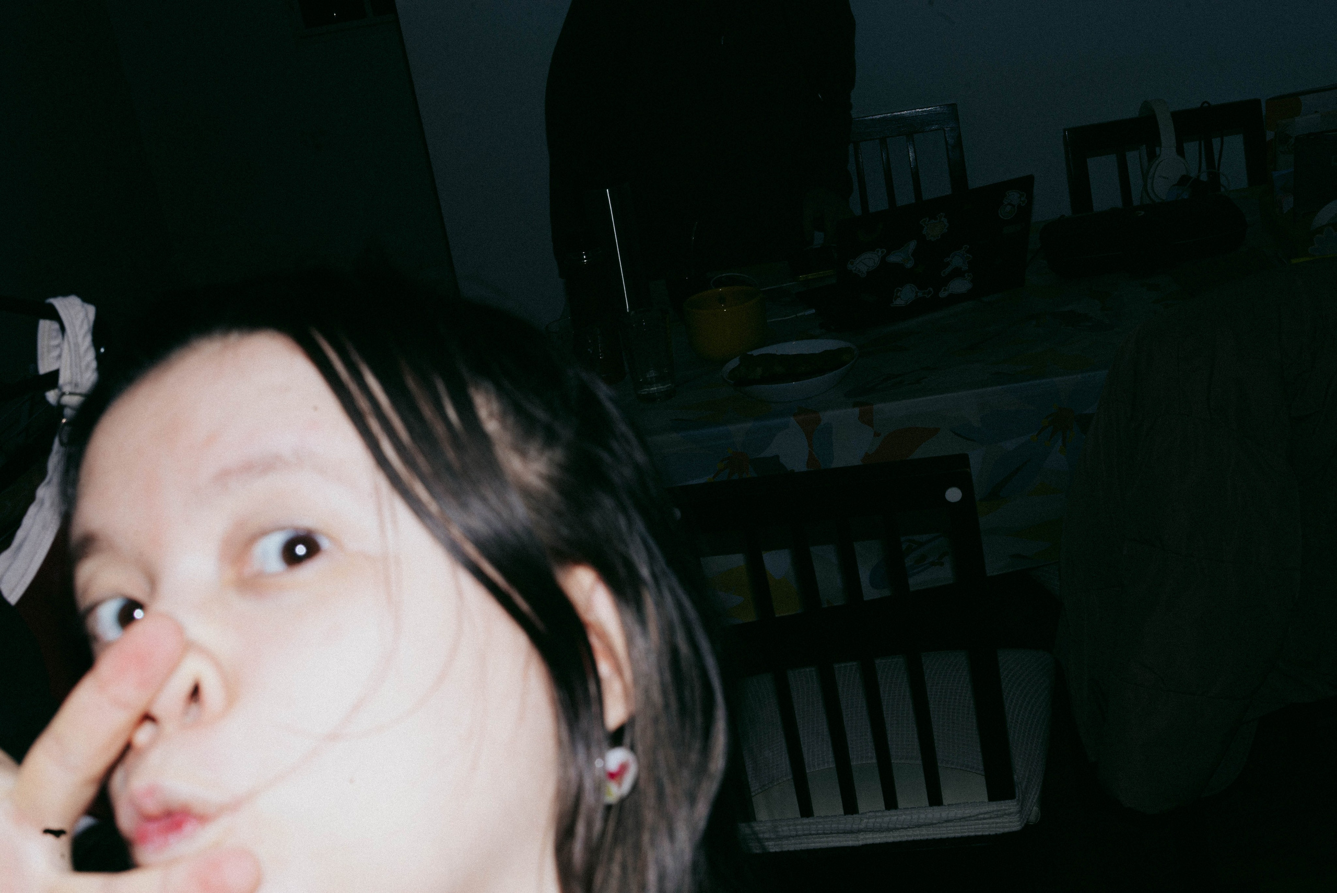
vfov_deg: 27.0
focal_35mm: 50
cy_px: 446
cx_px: 668
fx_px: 1858
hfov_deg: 39.6
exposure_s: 1/100
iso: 125
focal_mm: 50
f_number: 16
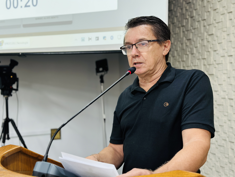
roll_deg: +1.3
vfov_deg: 30.3
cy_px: 88
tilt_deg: +1.3
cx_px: 118
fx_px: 326
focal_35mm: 48
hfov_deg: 39.7
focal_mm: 6.86
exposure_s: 1/60
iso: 125
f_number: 1.78
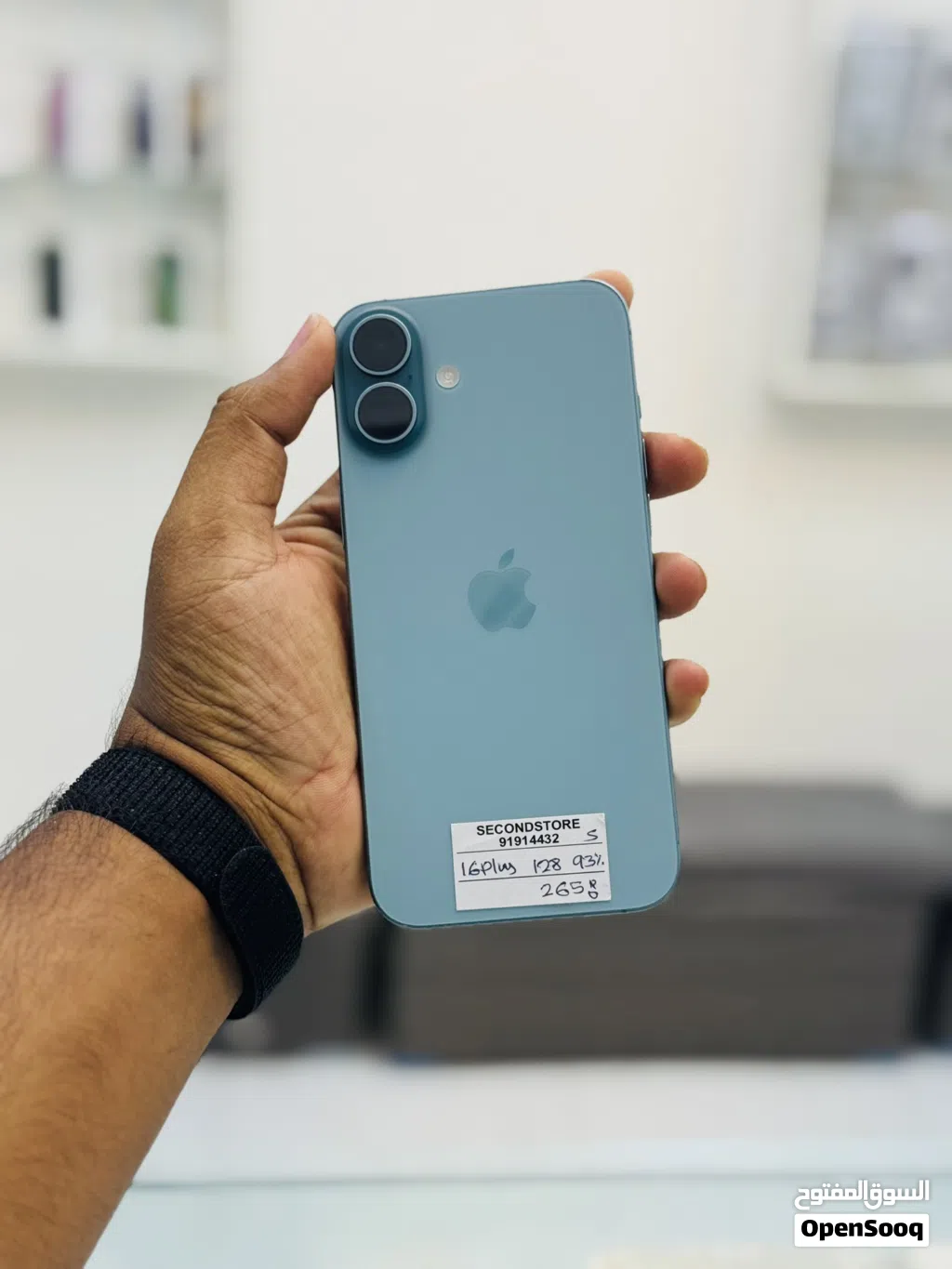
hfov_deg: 30.3
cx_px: 476
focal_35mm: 48
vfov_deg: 39.7
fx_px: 1760
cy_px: 634
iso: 64
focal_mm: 6.76
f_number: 1.78
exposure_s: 1/228
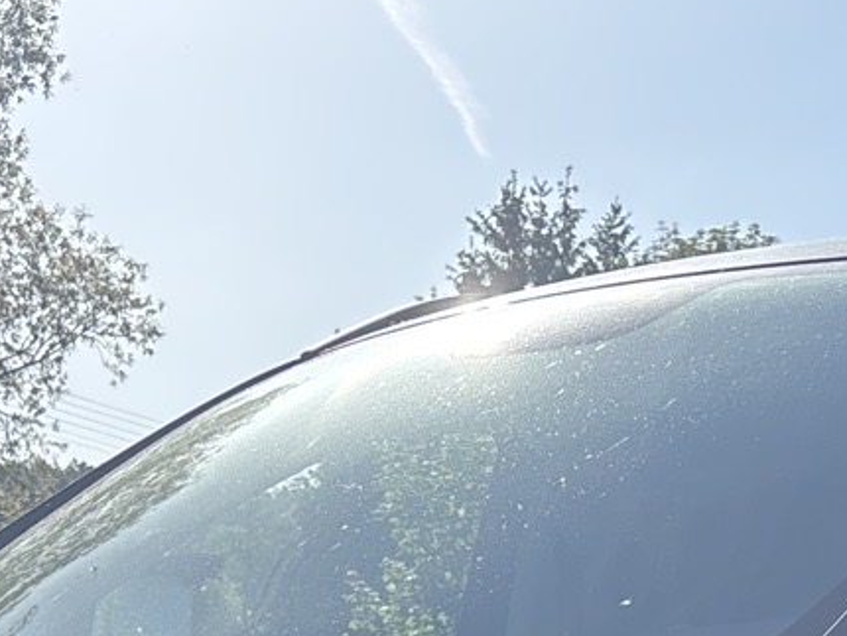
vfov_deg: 11.5
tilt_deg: -10.5
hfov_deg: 16.9
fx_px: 2840
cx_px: 540
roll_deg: -1.2
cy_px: 1270
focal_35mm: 116
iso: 50
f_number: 1.6
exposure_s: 1/1437
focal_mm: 5.96
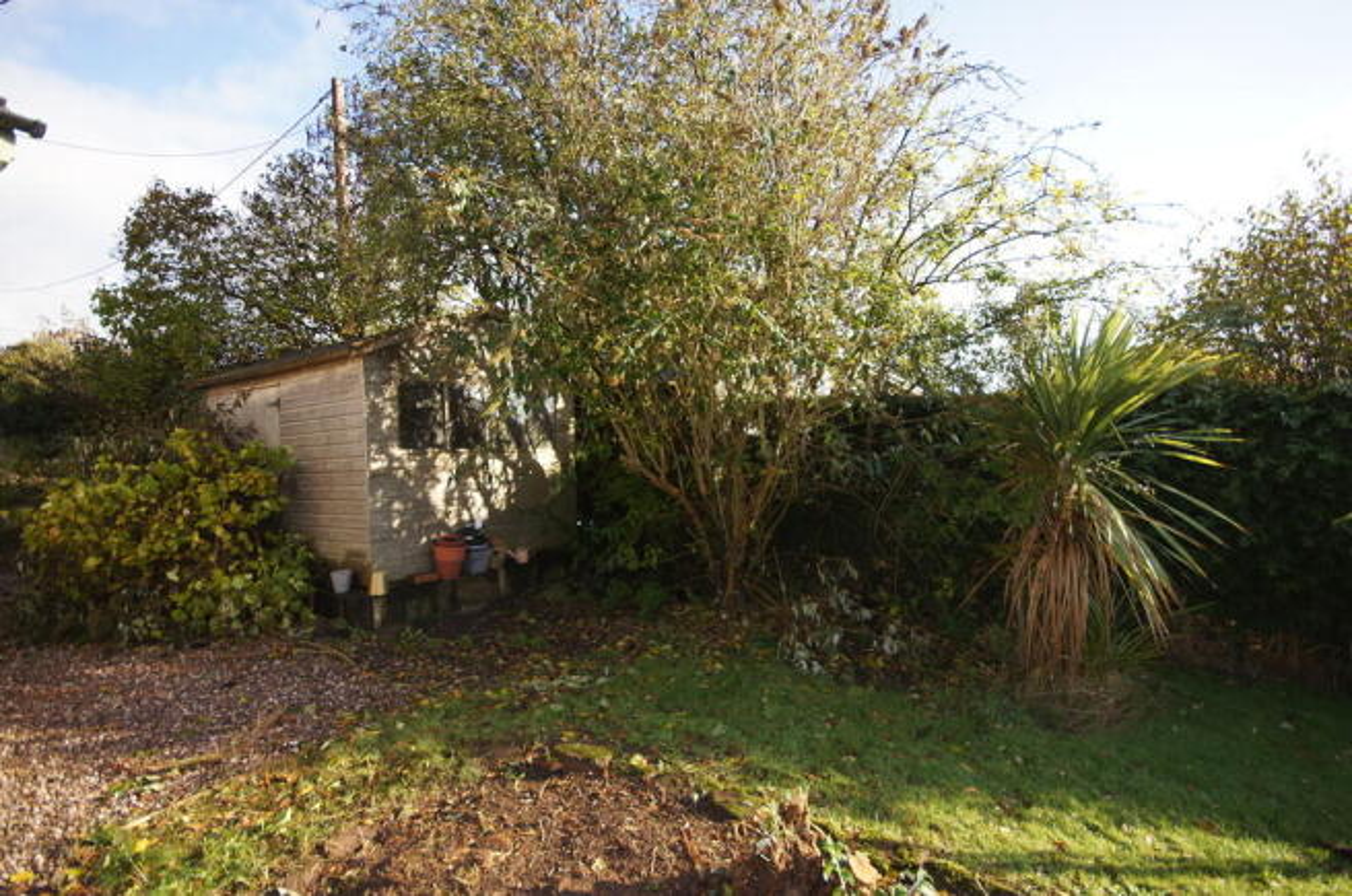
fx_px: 562
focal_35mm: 15
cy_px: 448
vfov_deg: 77.1
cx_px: 676
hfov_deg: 100.5
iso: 100
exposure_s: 1/100
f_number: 5.6
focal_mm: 10
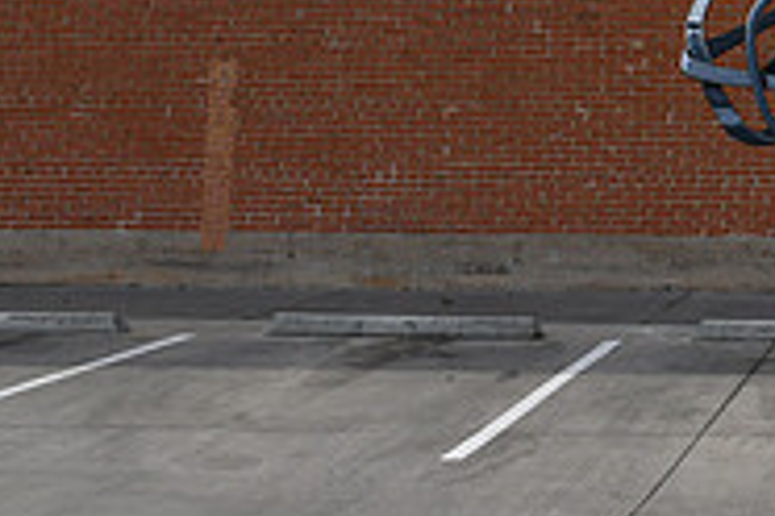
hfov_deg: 17.1
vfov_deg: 11.7
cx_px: 1038
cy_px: -268
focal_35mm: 112
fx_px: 2411
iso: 100
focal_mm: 24
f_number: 9
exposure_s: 1/320
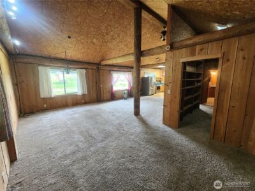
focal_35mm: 13
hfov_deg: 106.2
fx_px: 96
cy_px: 96
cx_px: 128
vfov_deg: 89.9
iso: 400
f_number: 2.2
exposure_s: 1/60
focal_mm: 2.2
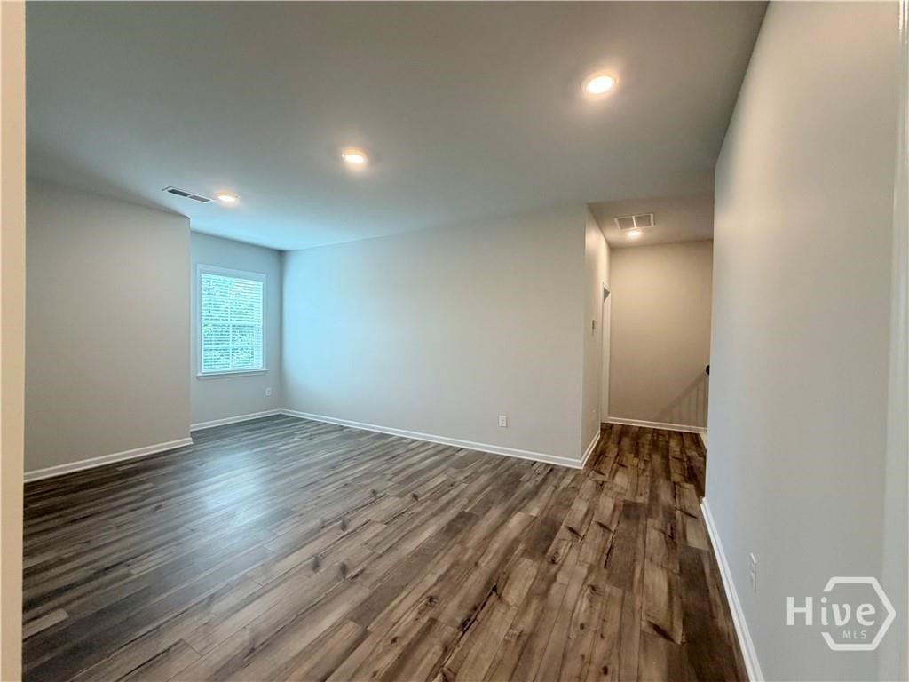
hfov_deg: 102.1
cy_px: 341
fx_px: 368
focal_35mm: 14
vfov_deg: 85.7
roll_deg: -0.5
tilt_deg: -2.5
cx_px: 454
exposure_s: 1/120
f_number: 2.2
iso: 320
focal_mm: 2.22
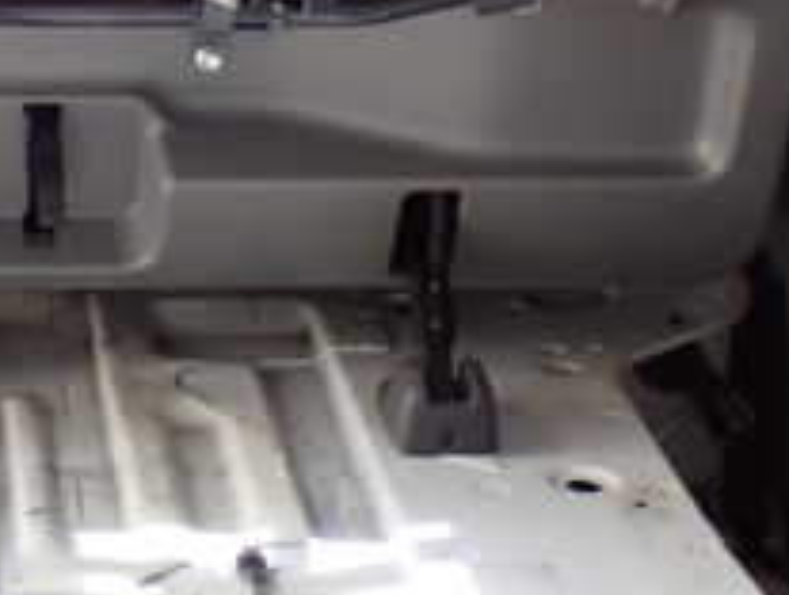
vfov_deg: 10.8
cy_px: -69
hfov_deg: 14.2
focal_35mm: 136
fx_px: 3105
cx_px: -84
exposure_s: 1/50
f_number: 3.1
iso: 200
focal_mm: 8.4
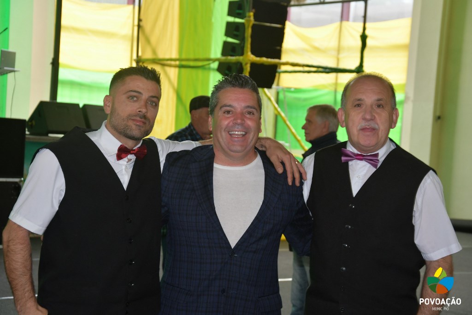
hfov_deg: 26.0
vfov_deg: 17.5
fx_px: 1022
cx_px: 236
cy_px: 158
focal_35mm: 78
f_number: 5
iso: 560
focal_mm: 52
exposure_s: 1/60
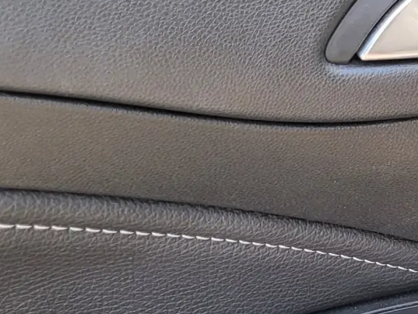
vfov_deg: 15.9
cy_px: 177
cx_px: 596
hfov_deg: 18.9
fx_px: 1123
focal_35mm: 93
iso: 40
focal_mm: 5.4
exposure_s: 1/100
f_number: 1.8
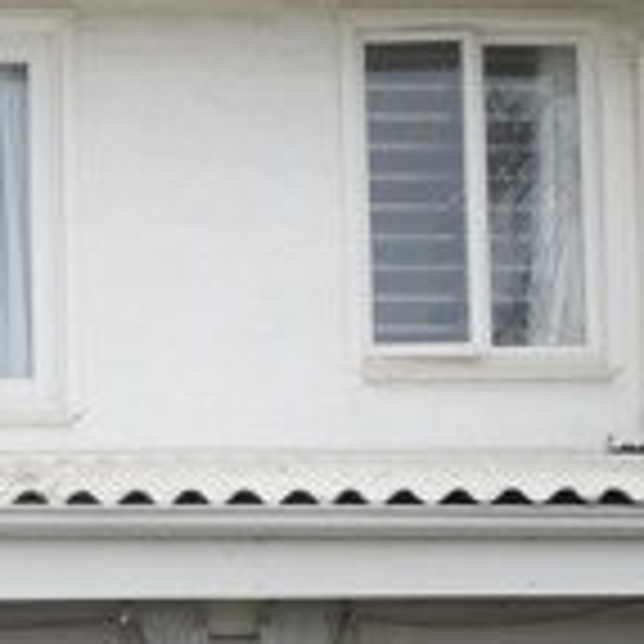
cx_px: -230
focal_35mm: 108
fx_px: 2273
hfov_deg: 15.3
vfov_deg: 15.8
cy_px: 678
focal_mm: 4.5
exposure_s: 1/30
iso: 360
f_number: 3.3
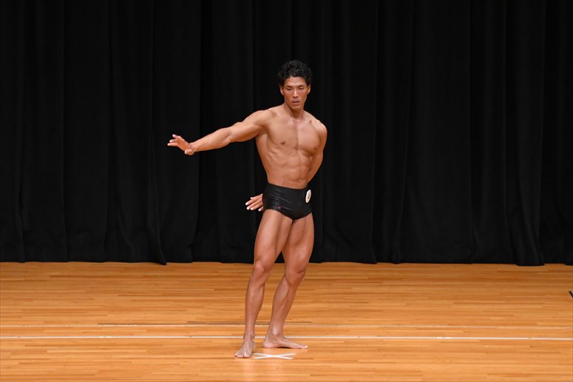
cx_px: 286
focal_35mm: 255
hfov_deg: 8.1
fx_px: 4057
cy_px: 191
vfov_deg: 5.4
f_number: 5.6
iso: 3200
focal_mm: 170
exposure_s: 1/400
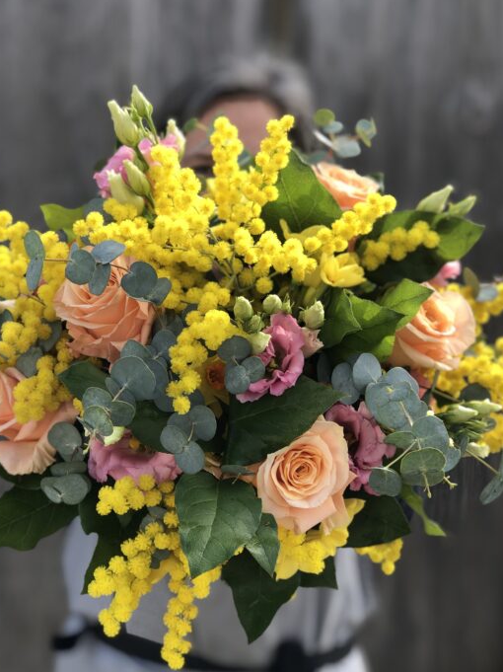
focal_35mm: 67
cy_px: 326
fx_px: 1299
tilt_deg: -11.4
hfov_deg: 21.9
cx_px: 250
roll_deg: -1.7
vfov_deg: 29.0
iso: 20
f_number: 2.8
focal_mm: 6.6
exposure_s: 1/152
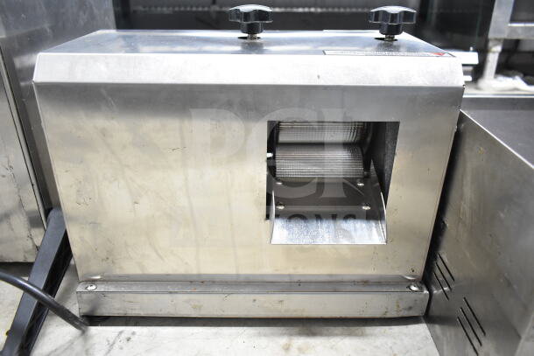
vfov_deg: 48.0
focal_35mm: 27
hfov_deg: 67.4
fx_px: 401
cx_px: 267
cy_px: 178
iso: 2000
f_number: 3.5
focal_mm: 18
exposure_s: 1/30
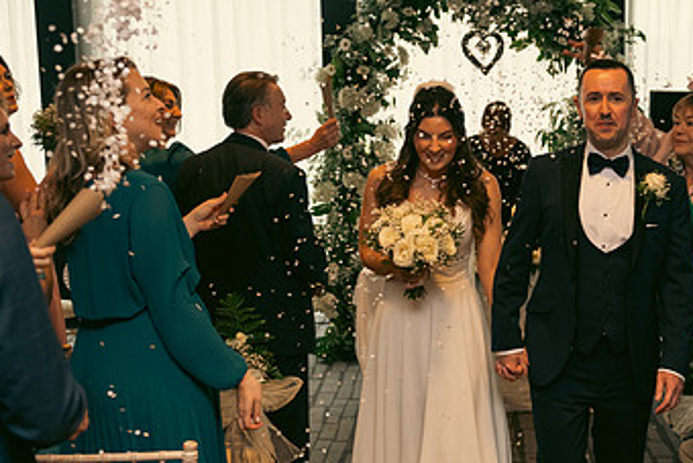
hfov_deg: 33.6
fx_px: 1117
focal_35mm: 58
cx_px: 538
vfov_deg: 23.4
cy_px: 244
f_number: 3.5
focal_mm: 34
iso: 640
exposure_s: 1/160
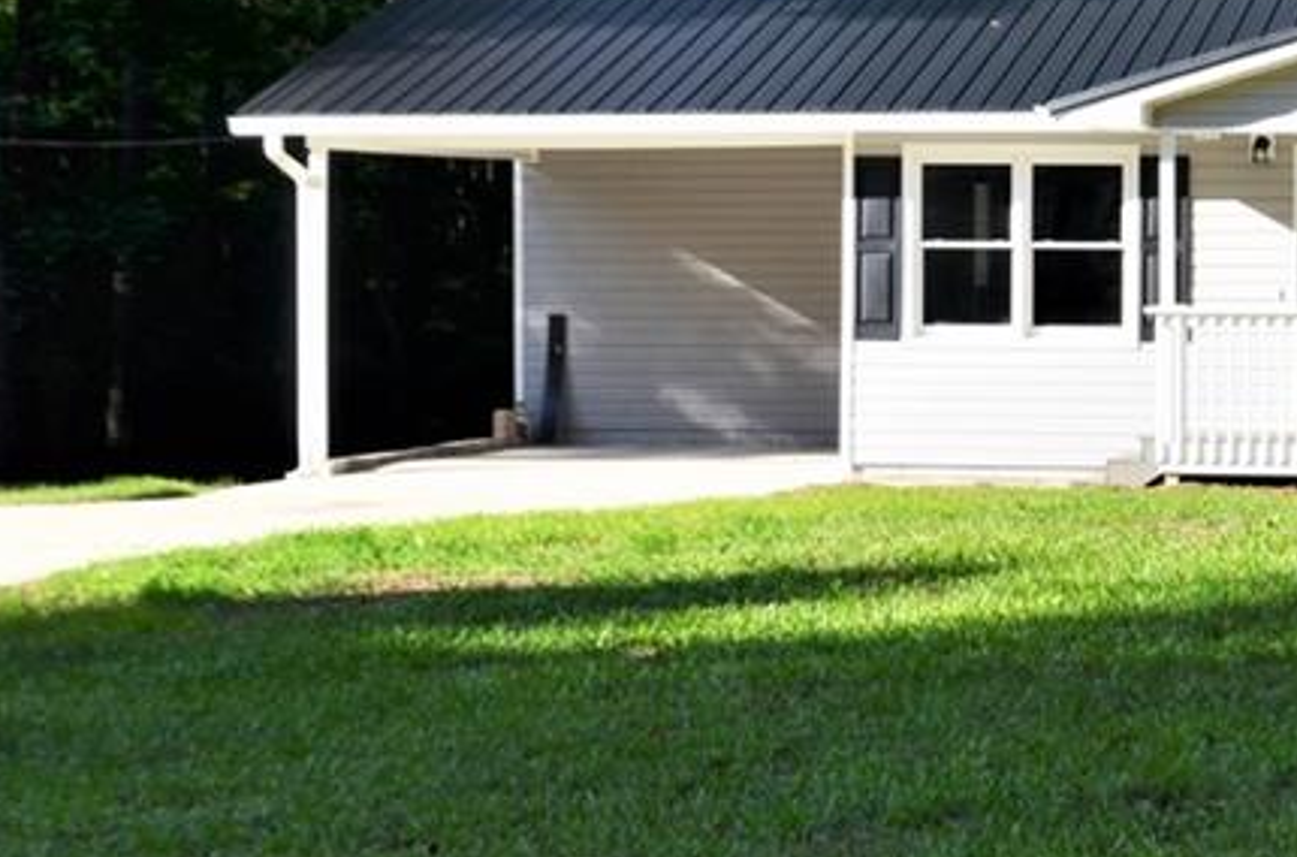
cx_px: 1421
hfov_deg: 19.6
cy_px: 300
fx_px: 3592
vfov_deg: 13.6
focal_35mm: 100
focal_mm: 28
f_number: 8
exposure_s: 1/250
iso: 160
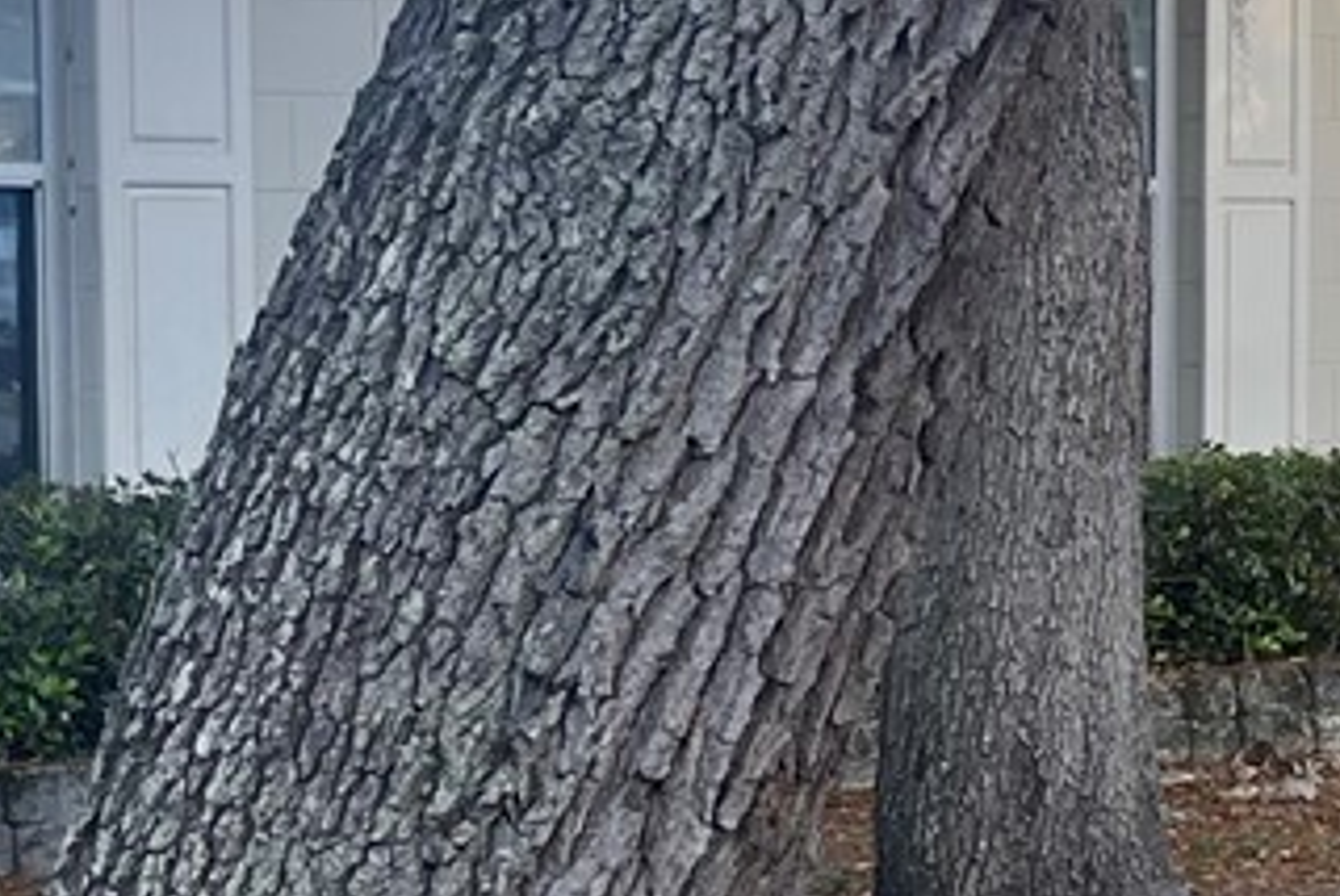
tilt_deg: -5.9
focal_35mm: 135
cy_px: 737
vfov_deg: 10.1
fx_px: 5029
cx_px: 1294
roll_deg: +0.4
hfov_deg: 15.0
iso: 40
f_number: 1.6
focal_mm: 5.1
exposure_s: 1/202
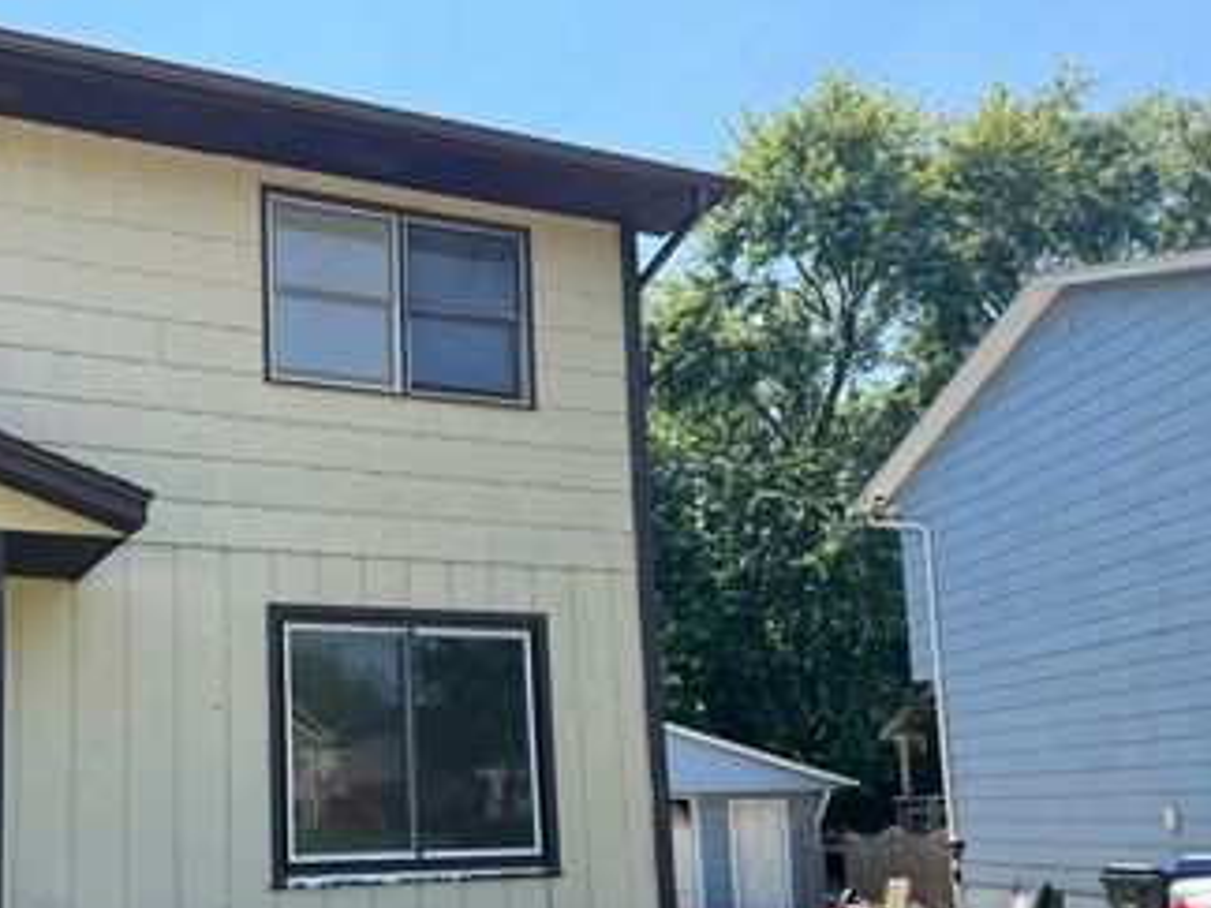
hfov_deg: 48.2
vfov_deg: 38.1
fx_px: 1294
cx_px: 299
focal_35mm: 37
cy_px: 633
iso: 80
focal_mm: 6.76
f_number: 1.78
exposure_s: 1/966
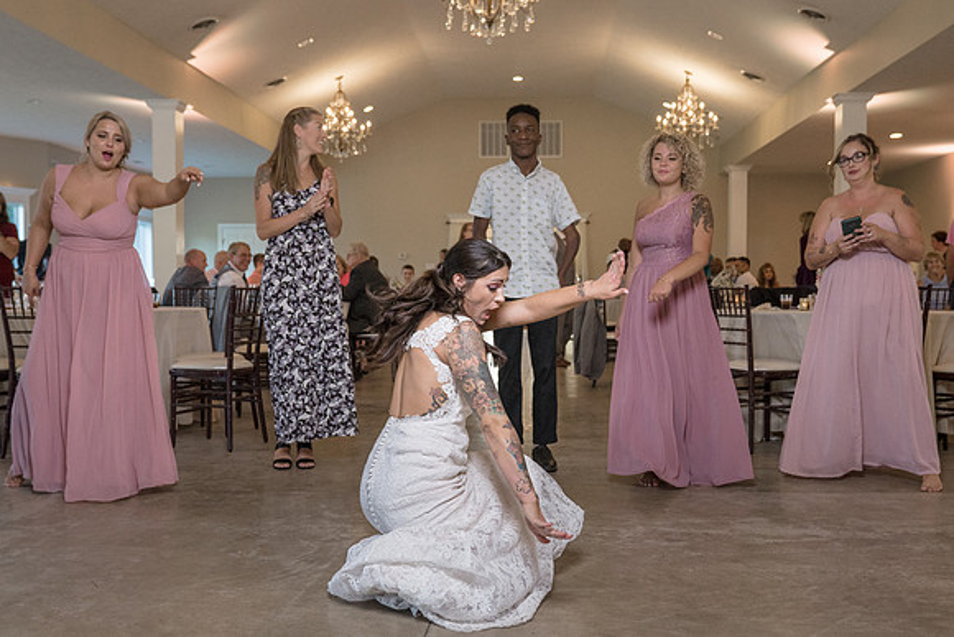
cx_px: 485
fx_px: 1013
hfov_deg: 50.4
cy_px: 340
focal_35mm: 38
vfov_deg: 34.9
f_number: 4
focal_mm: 32
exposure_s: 1/250
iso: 2000
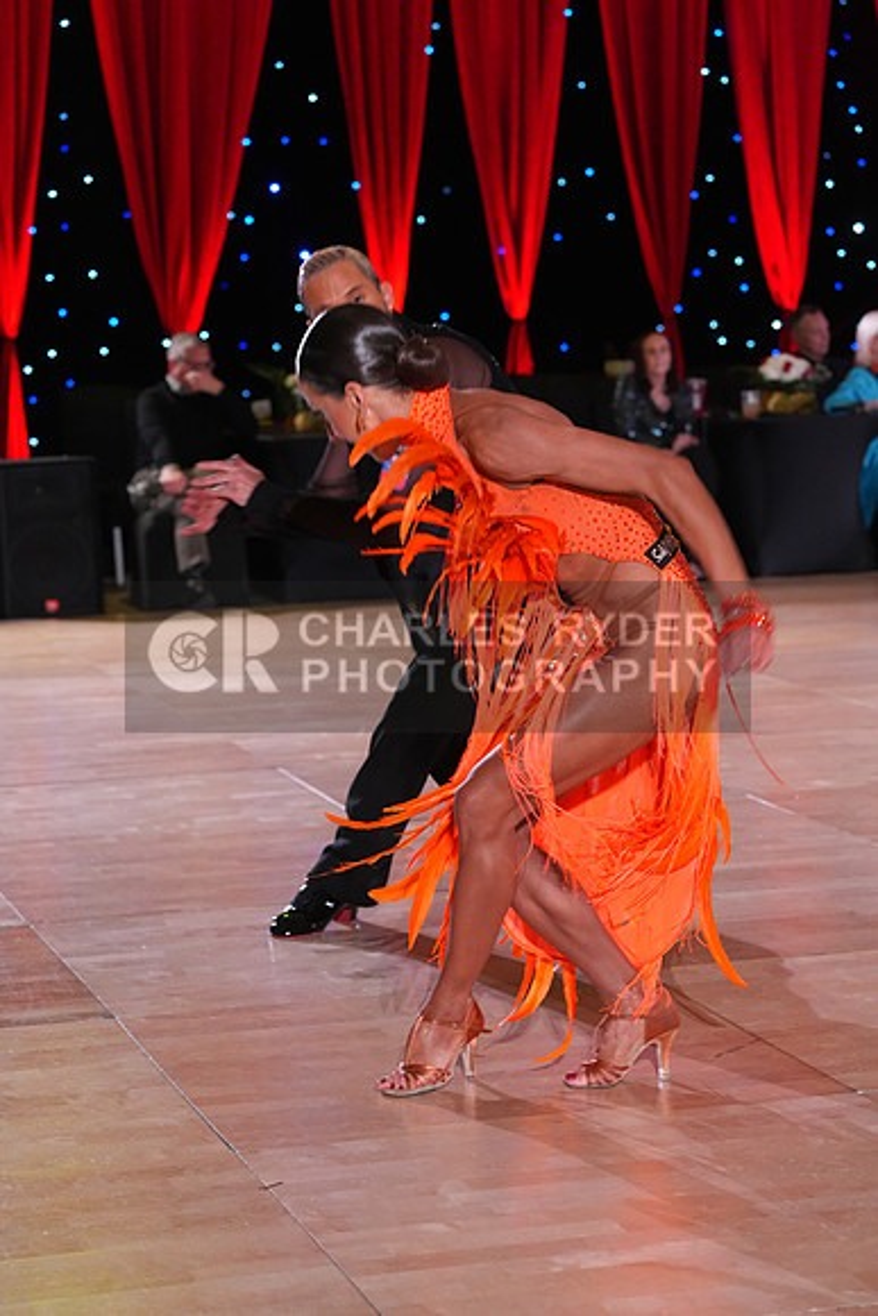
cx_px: 439
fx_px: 2961
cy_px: 658
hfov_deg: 16.9
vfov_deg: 25.1
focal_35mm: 81
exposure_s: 1/250
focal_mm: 81
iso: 4000
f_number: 5
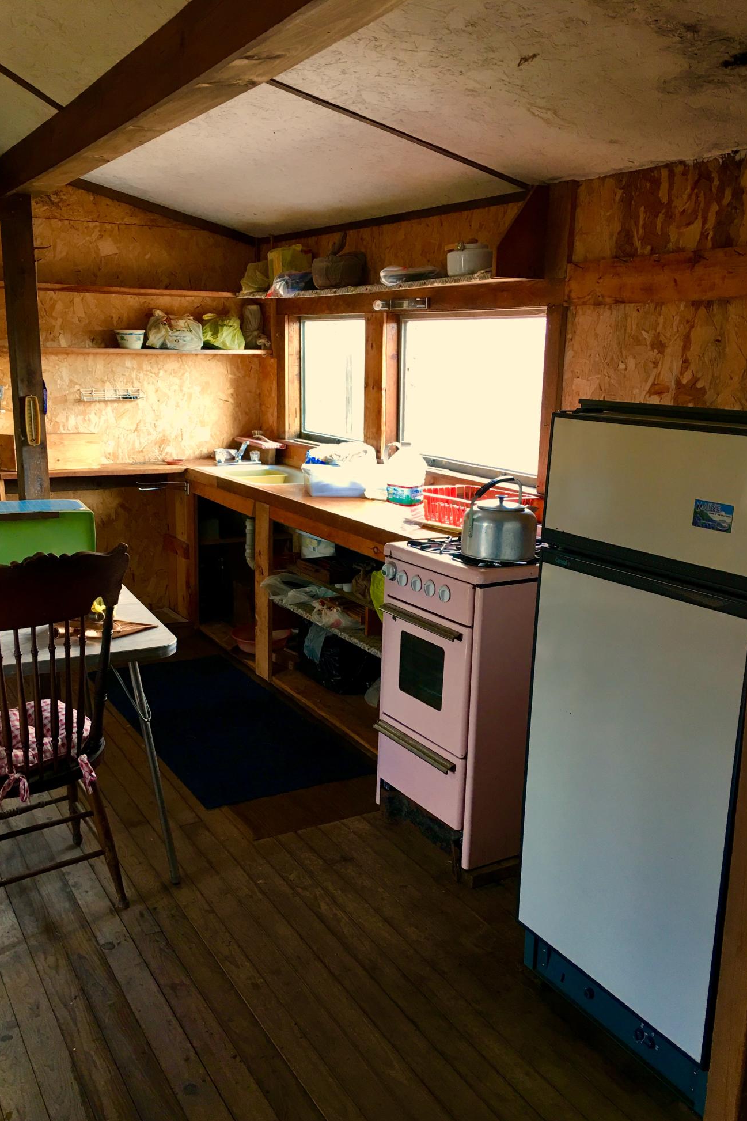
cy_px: 575
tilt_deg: -12.1
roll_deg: -1.9
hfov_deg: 42.3
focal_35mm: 31
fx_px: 965
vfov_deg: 60.3
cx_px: 338
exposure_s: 1/15
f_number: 2.2
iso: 25
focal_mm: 4.15
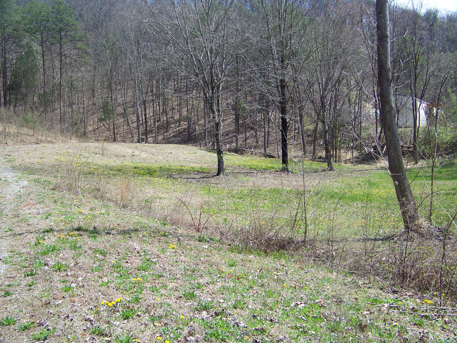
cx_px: 228
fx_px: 568
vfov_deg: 33.6
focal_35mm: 43
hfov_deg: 43.9
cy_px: 172
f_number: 2.8
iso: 64
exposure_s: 1/500
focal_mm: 6.75
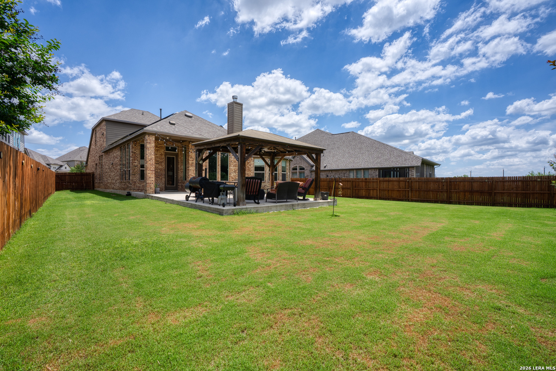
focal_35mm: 16
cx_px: 278
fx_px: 247
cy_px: 186
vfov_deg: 73.8
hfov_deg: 96.7
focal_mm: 16
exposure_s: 1/80
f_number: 11
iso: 100
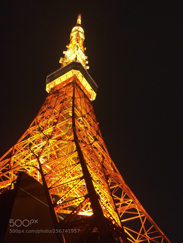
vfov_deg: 60.0
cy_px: 122
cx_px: 92
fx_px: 211
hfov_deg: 46.8
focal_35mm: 30
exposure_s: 1/30
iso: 200
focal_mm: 4.12
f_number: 2.2
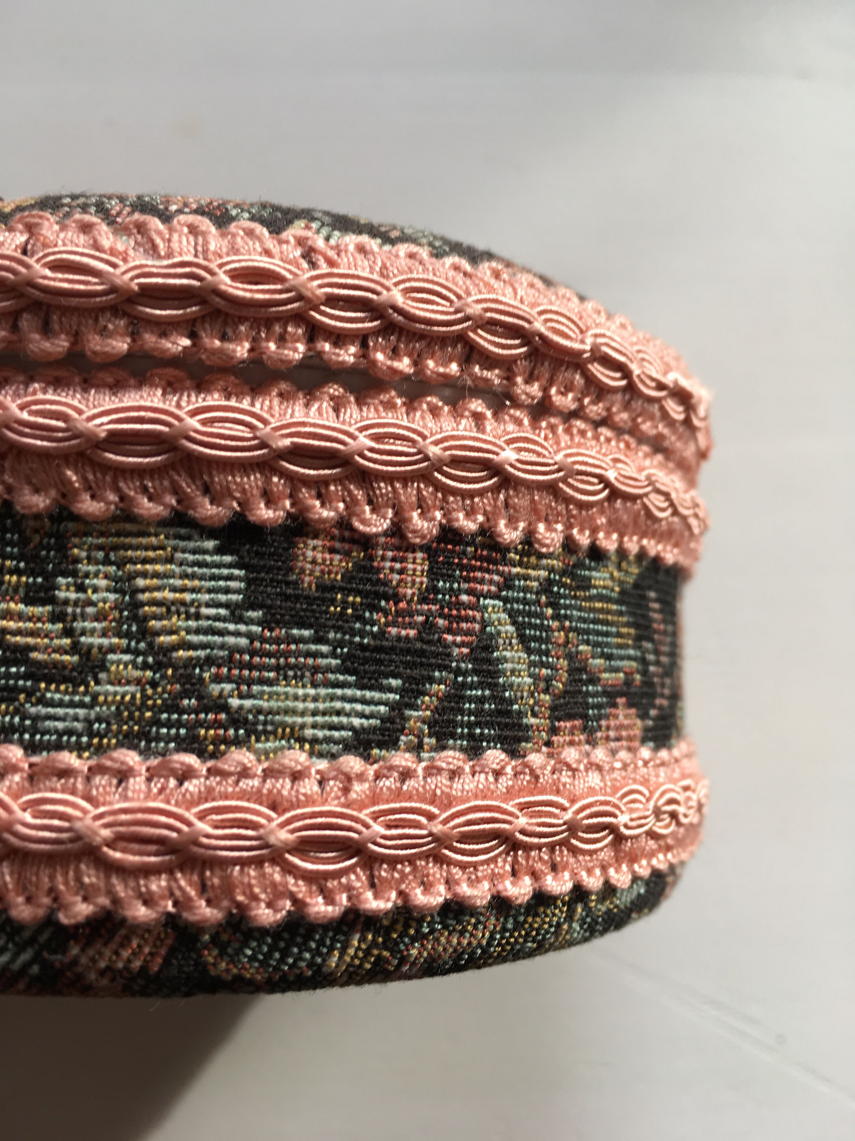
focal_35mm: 29
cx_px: 428
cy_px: 570
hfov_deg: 48.2
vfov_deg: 61.7
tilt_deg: -81.6
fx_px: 955
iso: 32
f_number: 2.2
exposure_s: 1/50
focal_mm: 4.15
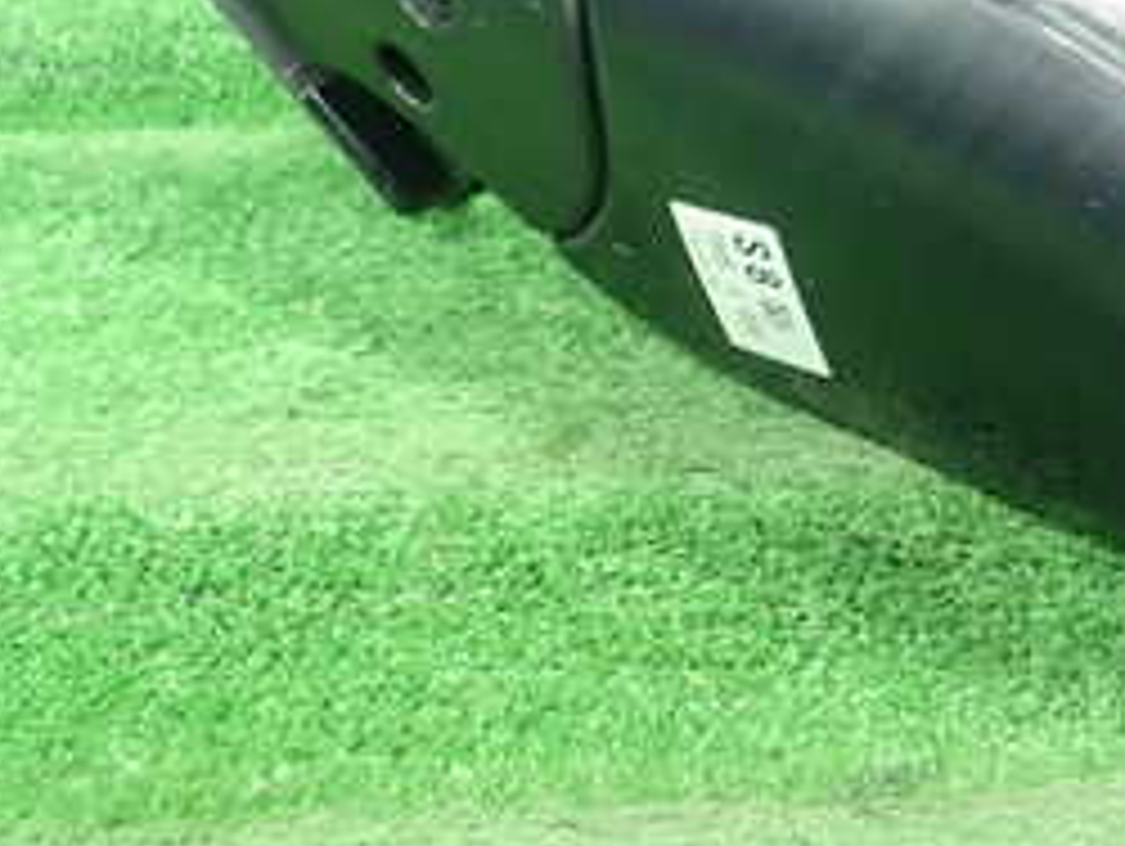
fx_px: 2342
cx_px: 810
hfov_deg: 26.7
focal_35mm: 72
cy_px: 32
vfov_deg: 19.9
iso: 800
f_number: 2.3
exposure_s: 1/125
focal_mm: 5.5
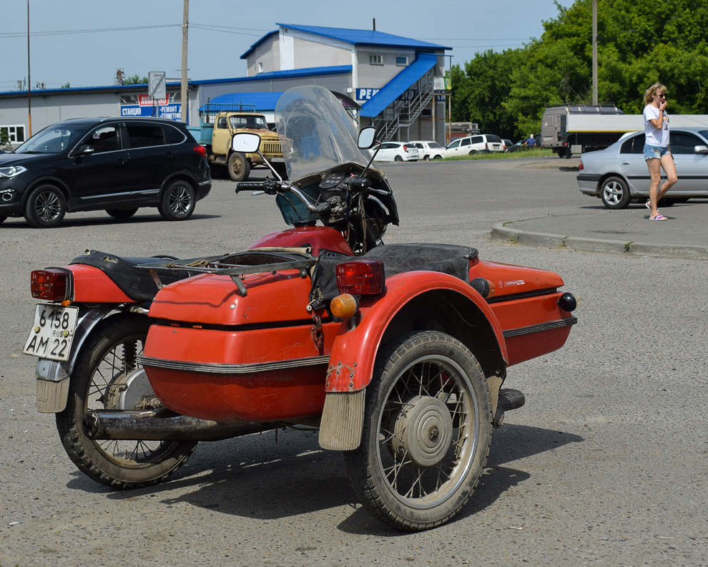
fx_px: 1215
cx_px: 337
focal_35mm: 58
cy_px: 284
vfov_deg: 26.2
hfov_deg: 32.5
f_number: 7.1
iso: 200
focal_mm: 34
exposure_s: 1/1250
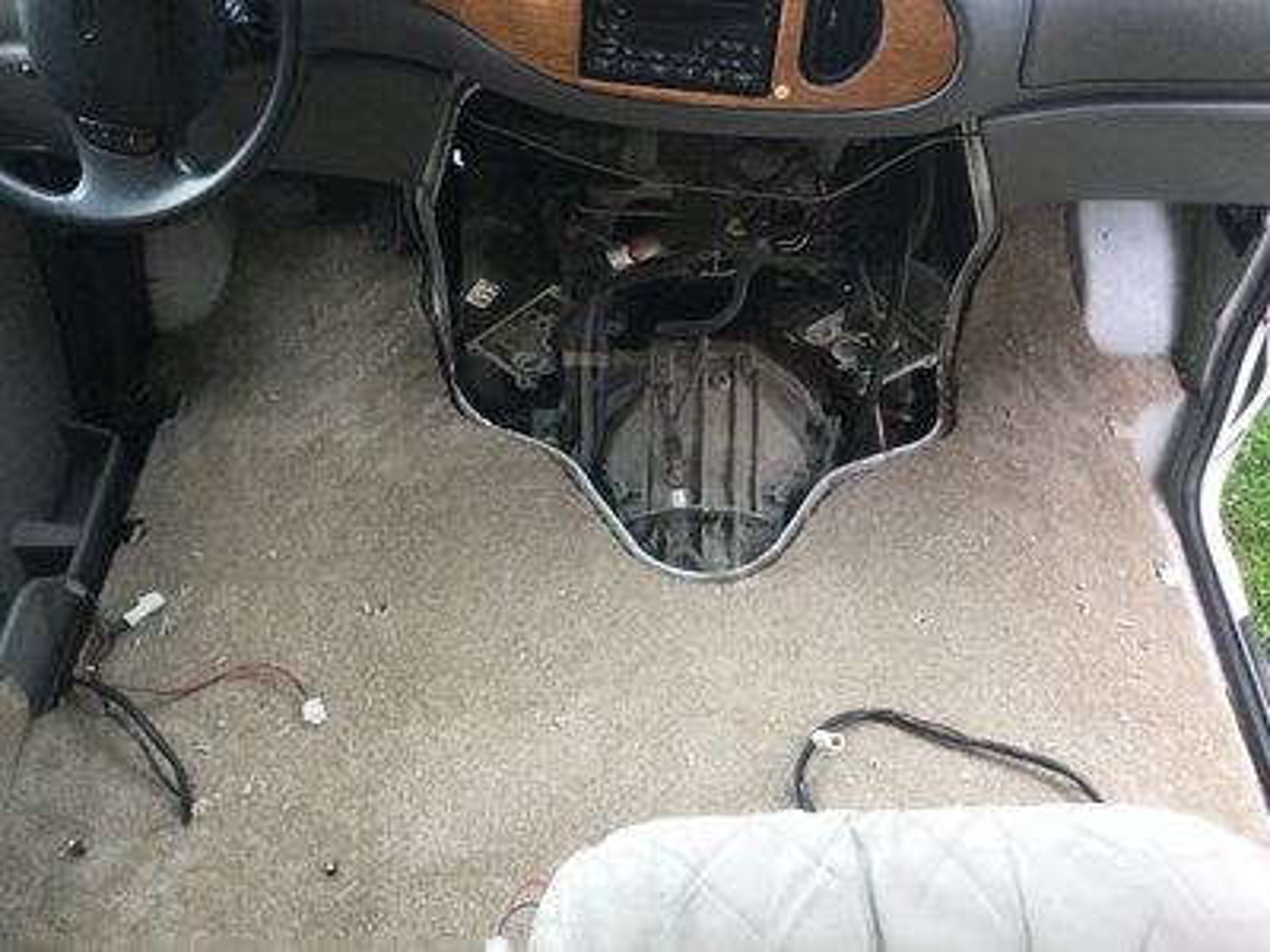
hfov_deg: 58.4
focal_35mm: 31
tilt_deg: -49.9
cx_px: 635
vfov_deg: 45.4
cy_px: 476
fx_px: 1137
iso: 40
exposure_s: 1/30
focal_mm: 3.3
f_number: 2.4
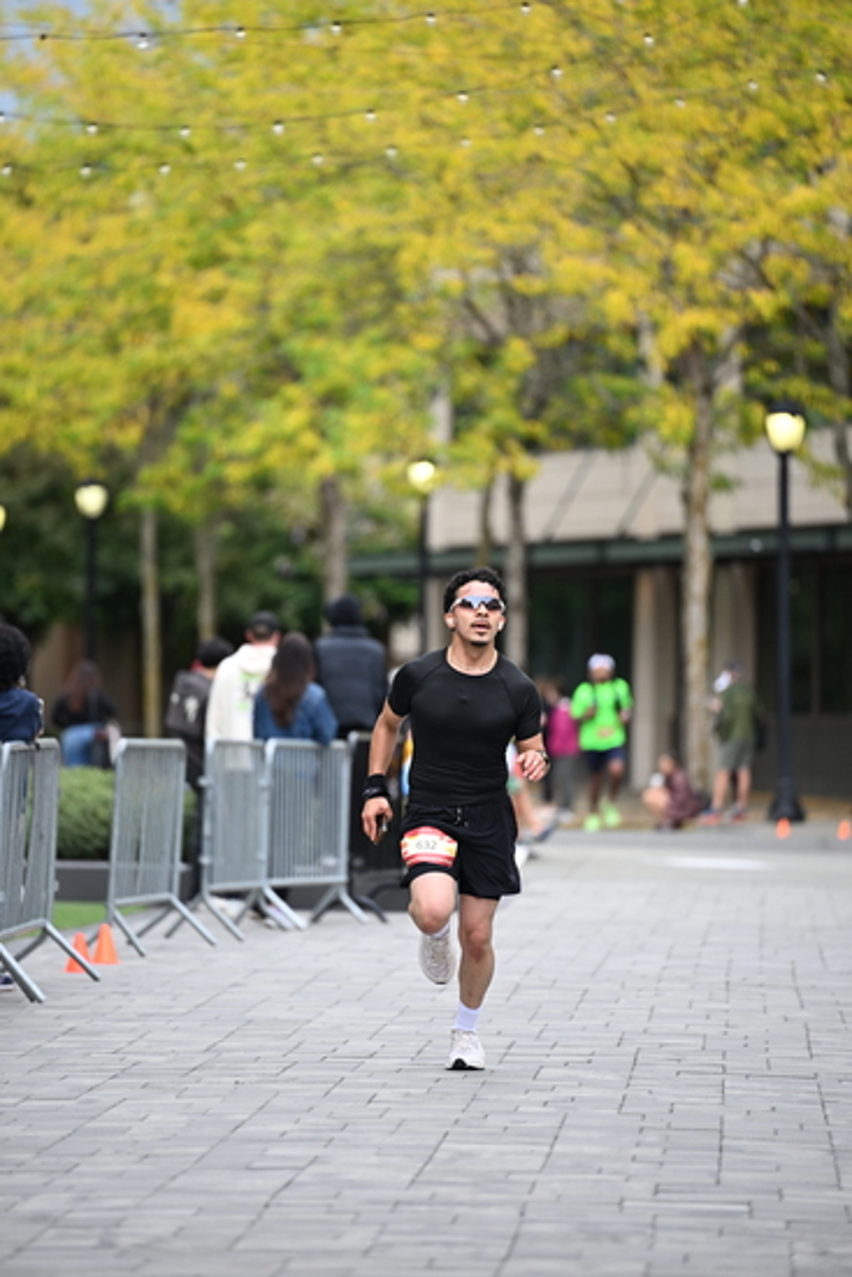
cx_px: 426
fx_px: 7095
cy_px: 638
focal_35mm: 200
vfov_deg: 10.3
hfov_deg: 6.9
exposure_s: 1/2000
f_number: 2.8
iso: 800
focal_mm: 200
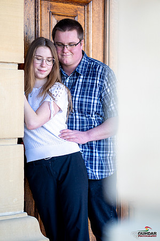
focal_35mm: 85
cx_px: 80
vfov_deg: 23.9
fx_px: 567
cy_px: 120
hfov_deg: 16.1
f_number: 1.4
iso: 500
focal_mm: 85
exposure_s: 1/1600
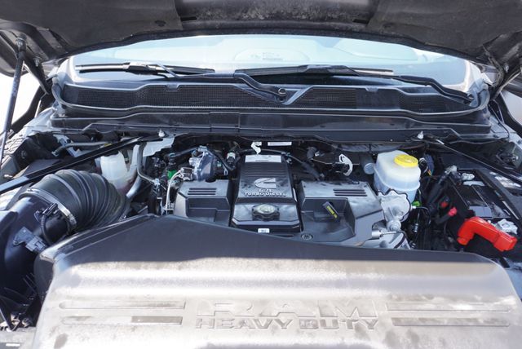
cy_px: 174
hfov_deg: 67.3
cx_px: 261
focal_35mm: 27
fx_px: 392
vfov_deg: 48.0
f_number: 4.5
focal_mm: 18
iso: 100
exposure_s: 1/80
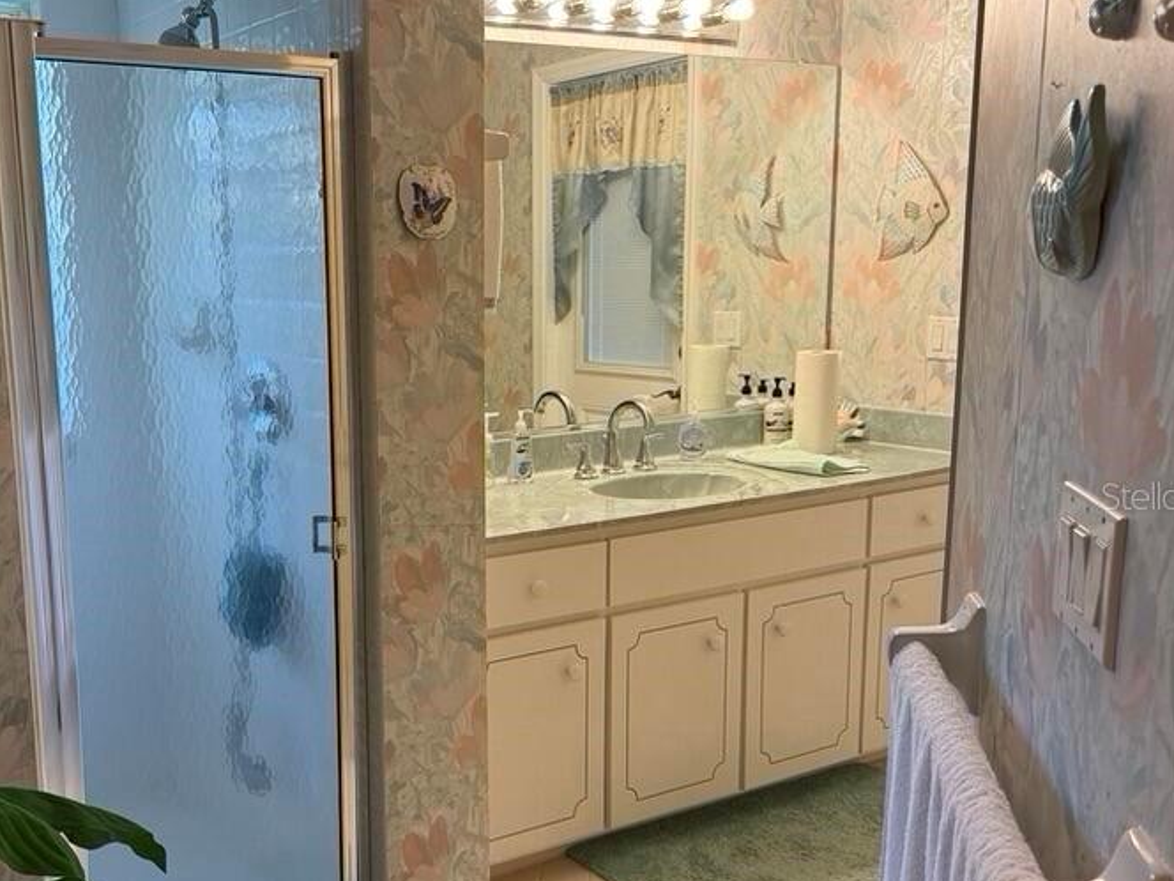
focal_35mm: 37
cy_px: 495
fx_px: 1255
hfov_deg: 49.0
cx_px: 362
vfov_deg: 38.6
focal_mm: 6.76
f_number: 1.78
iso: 160
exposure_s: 1/138
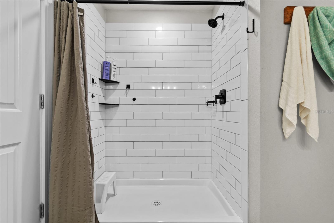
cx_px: 167
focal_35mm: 15
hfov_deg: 100.4
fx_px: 139
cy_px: 112
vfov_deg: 77.3
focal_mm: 10
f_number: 7.1
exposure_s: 1/1.25
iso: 100
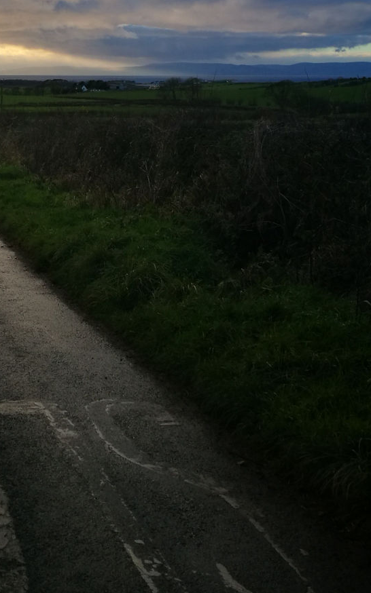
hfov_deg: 19.3
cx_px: -25
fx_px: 1052
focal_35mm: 65
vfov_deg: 30.2
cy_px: 60
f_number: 2.2
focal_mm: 4.5
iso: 50
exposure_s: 1/672
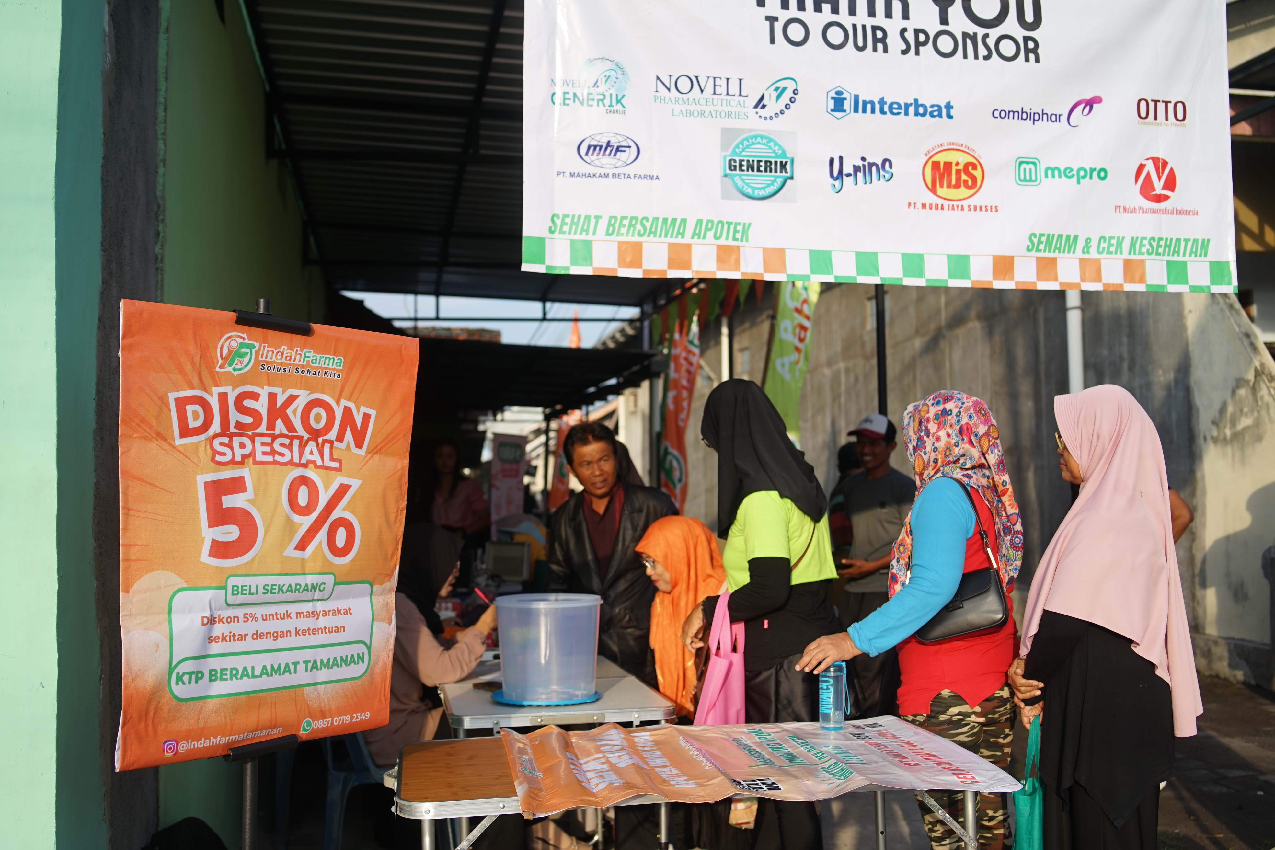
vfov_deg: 37.9
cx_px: 638
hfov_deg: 54.4
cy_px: 425
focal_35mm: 35
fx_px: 1239
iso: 100
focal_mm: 35
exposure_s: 1/640
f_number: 3.2
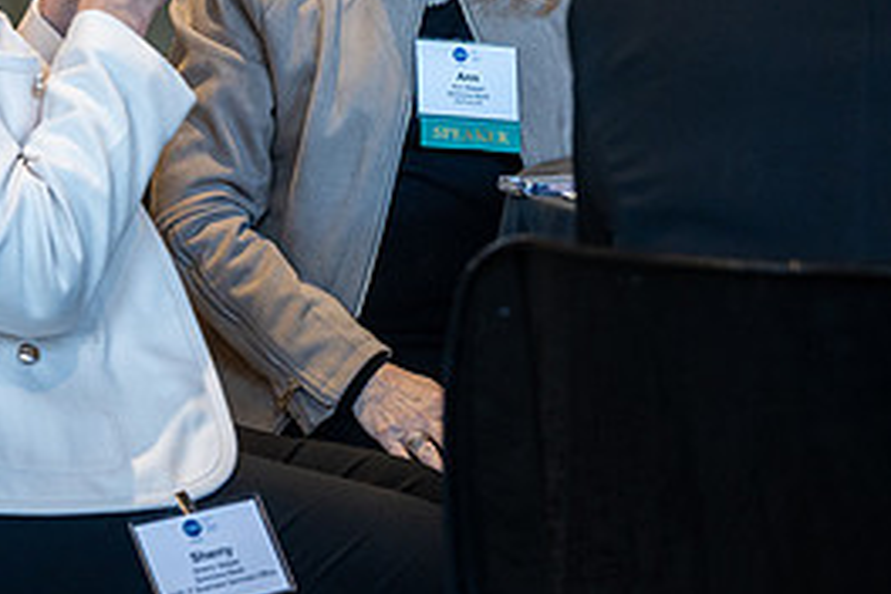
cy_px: 40
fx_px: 3366
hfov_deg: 15.1
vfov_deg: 10.0
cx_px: 381
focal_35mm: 136
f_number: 4
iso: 1600
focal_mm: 62
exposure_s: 1/125
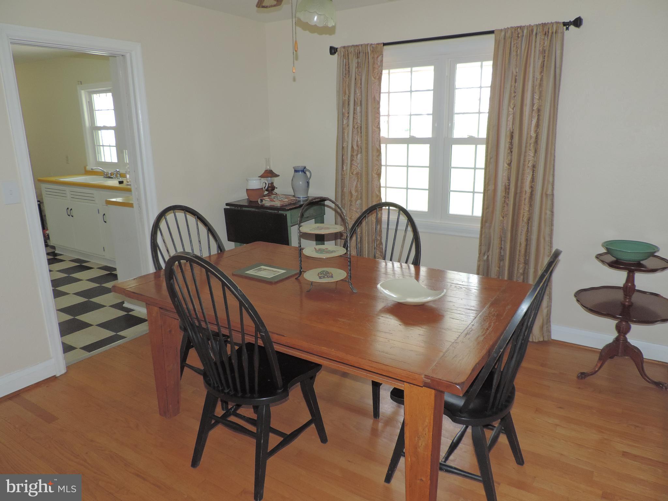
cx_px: 334
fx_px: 463
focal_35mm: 24
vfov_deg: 56.8
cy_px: 250
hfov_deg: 71.6
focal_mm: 4.3
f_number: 3
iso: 200
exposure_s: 1/30
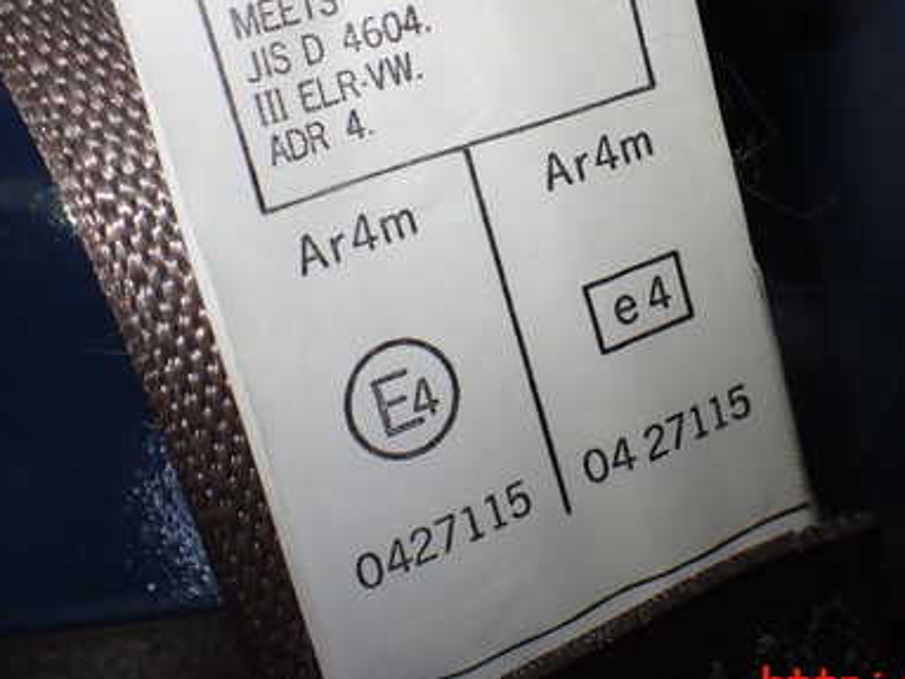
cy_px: 187
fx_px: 1228
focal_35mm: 47
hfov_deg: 40.1
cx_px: 586
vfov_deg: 30.4
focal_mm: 5.4
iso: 160
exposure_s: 1/125
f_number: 2.3
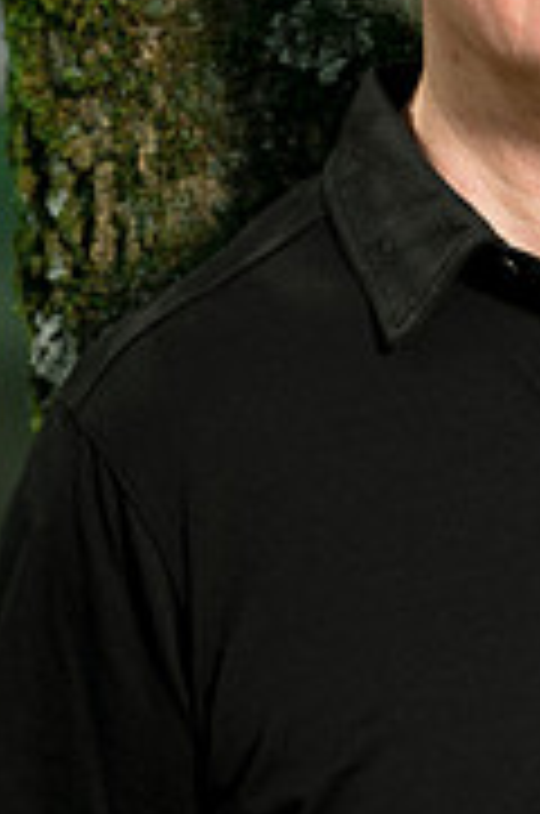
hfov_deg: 3.0
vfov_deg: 4.5
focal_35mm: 461
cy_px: 364
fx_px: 10412
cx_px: 639
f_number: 5
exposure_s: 1/250
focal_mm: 185
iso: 250
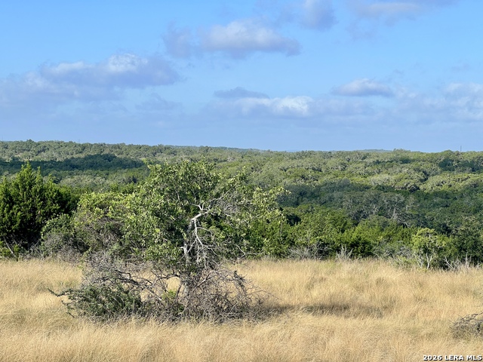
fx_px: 1074
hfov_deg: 25.3
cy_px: 181
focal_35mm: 77
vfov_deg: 19.1
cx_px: 242
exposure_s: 1/752
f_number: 2.8
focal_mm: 9
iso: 32
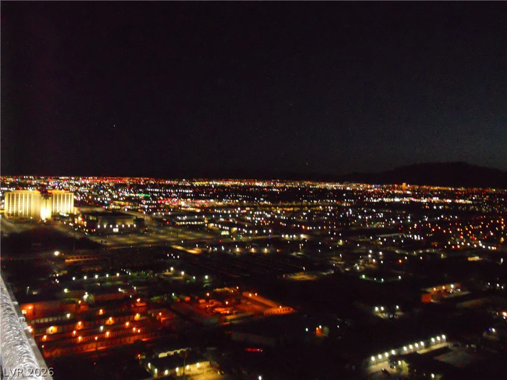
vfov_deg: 44.2
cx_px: 254
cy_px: 190
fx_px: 469
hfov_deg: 56.8
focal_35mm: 32
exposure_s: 1/25
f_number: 3.5
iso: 1600
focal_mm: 5.8
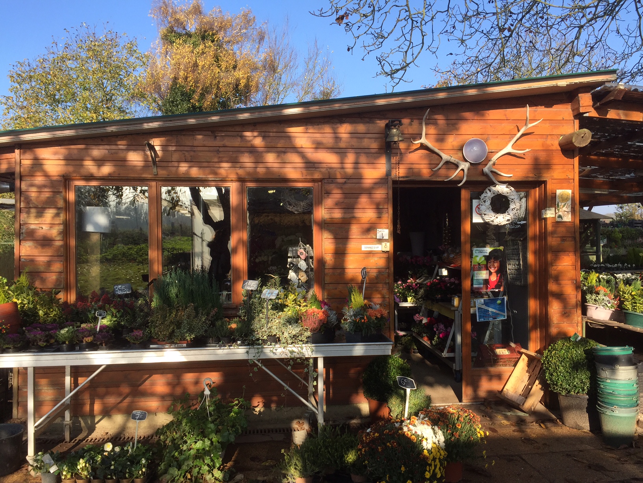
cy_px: 242
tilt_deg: -1.0
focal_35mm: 29
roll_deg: +0.1
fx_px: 539
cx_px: 322
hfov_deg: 61.7
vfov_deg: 48.2
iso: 32
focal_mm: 4.15
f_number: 2.2
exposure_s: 1/791
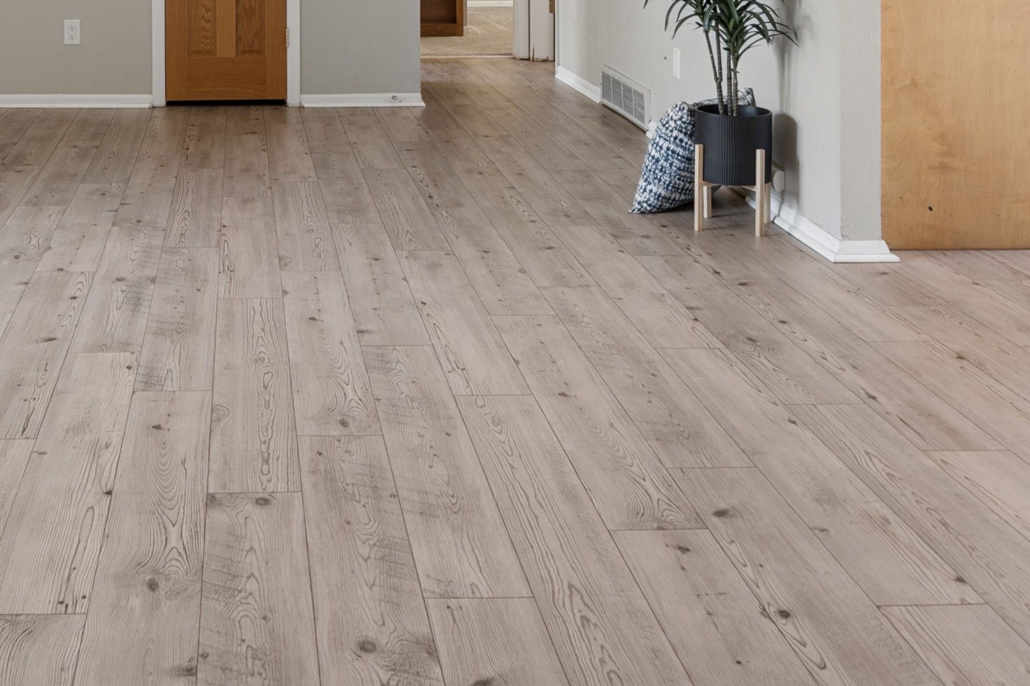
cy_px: -101
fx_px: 1373
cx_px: 278
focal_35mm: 48
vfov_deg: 25.6
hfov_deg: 40.1
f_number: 6.7
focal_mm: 16
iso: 100
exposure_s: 1/15
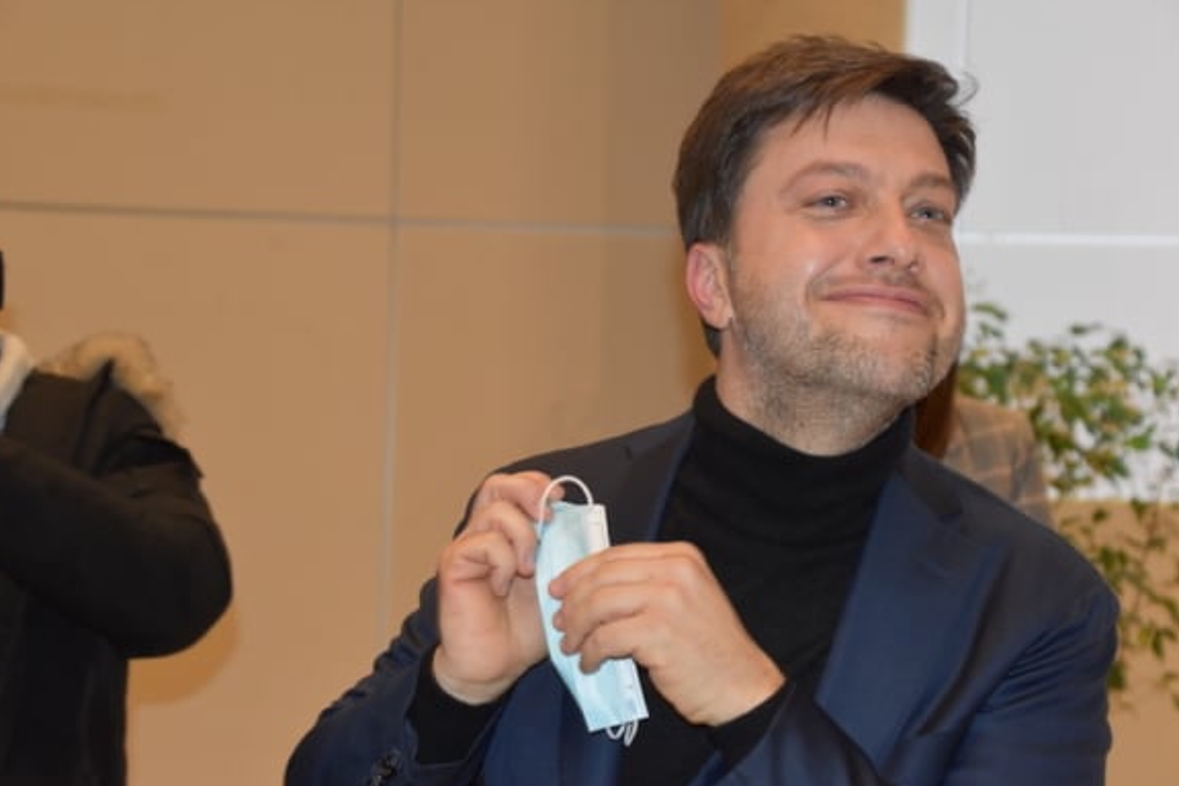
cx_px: 592
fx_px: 2456
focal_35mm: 75
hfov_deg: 27.0
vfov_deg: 18.2
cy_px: 399
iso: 1600
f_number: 4.5
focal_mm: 48
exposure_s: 1/80
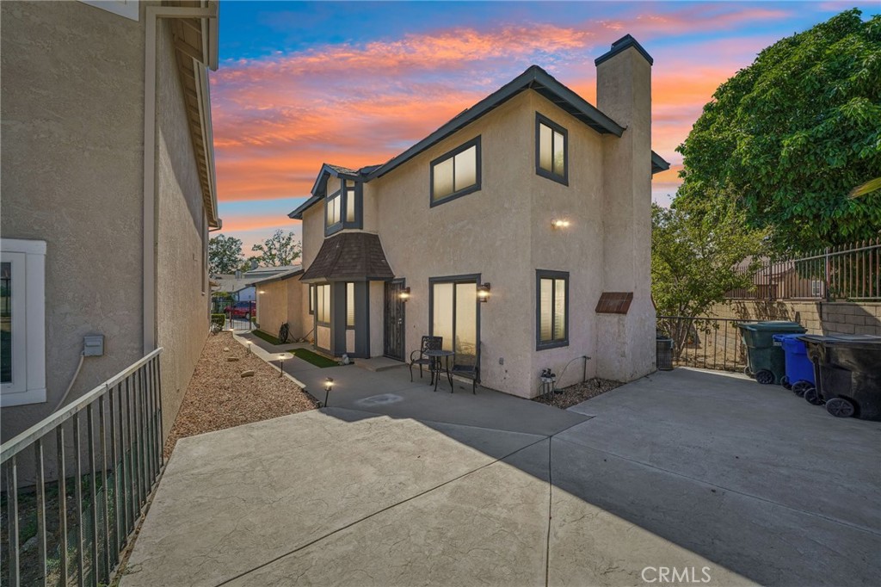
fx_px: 318
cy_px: 294
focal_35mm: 13
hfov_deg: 108.3
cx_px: 440
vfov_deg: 85.4
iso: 100
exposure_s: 1/160
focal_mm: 13
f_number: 9
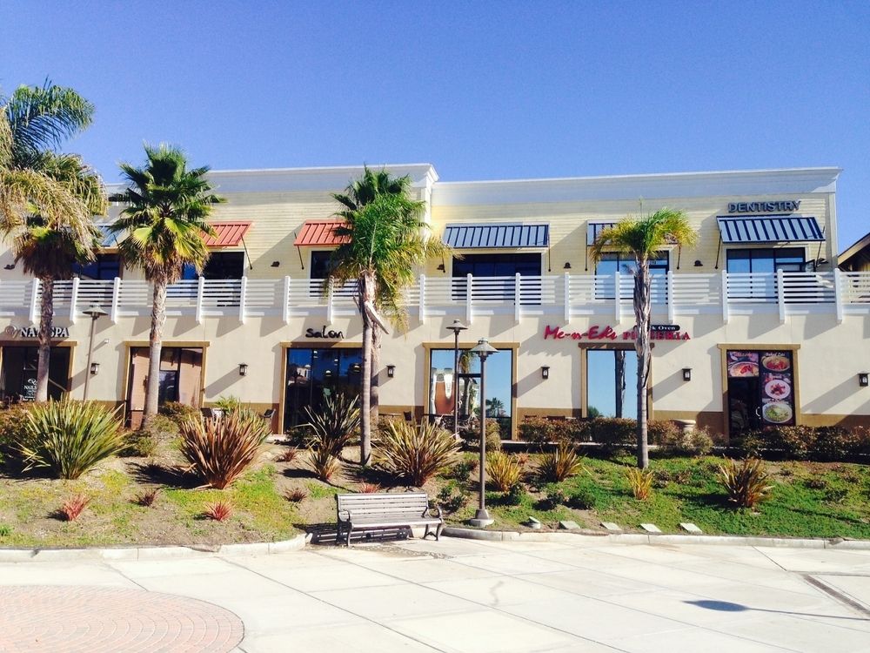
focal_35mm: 33
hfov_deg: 55.4
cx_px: 435
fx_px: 829
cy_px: 326
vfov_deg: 42.9
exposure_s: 1/1506
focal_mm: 4.12
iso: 50
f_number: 2.4
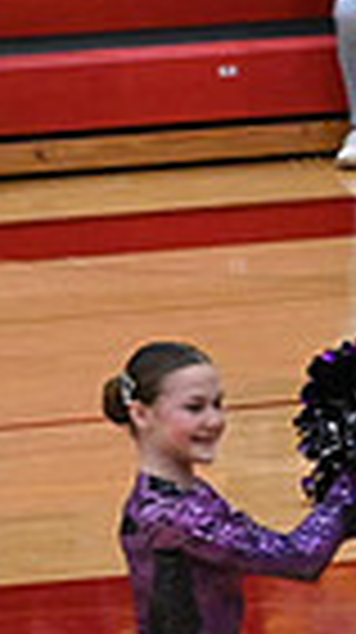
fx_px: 7625
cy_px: 735
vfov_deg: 4.8
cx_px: 1122
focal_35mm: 453
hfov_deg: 2.6
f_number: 4
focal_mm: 70
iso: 6400
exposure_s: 1/400
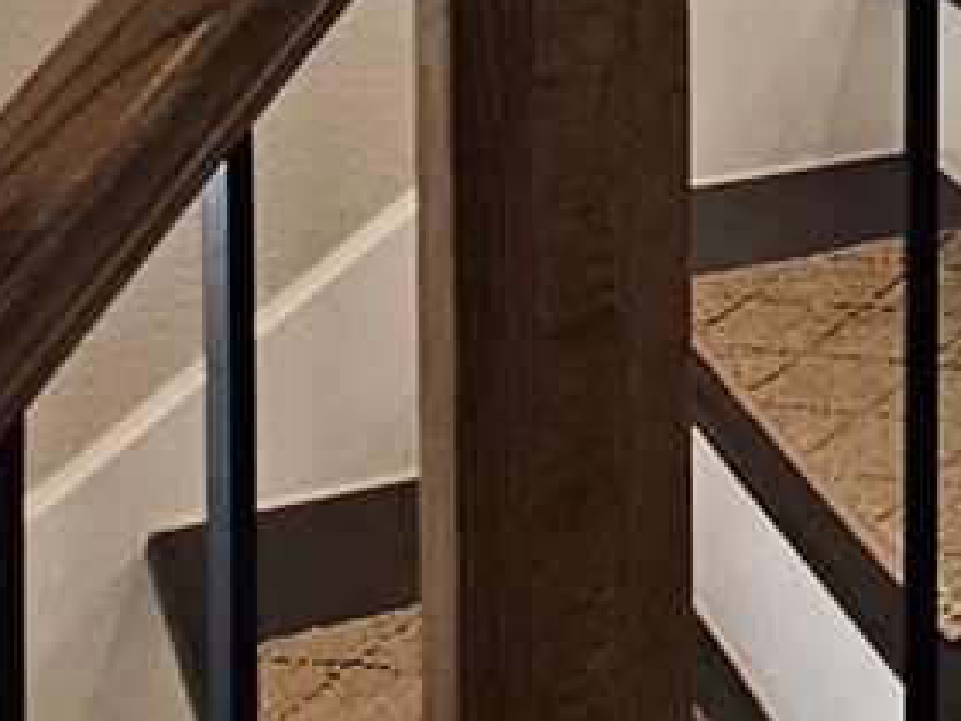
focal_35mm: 95
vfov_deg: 14.0
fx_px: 2637
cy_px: -539
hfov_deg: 14.5
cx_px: 2234
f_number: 2.2
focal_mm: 2.2
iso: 160
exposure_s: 1/60
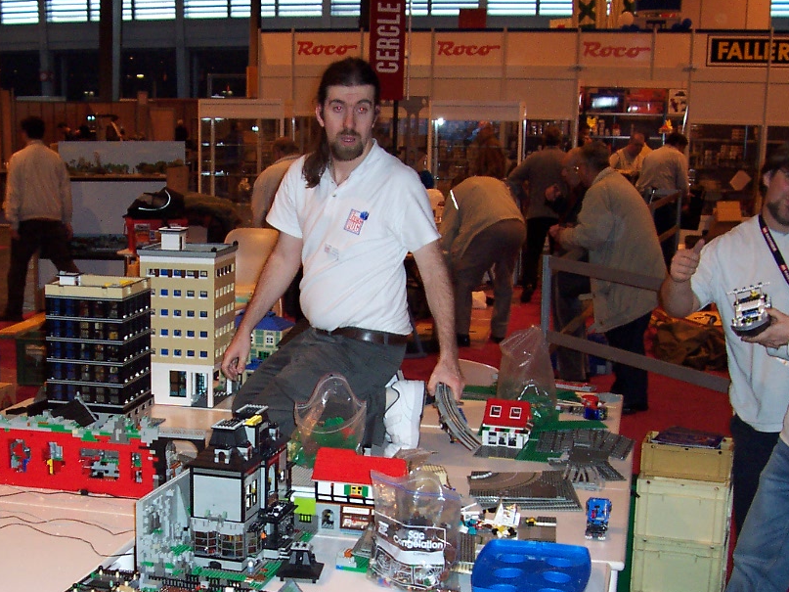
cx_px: 253
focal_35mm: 55
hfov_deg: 34.6
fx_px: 1253
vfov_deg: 26.3
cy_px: 428
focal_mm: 5.6
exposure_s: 1/60
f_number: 2.8
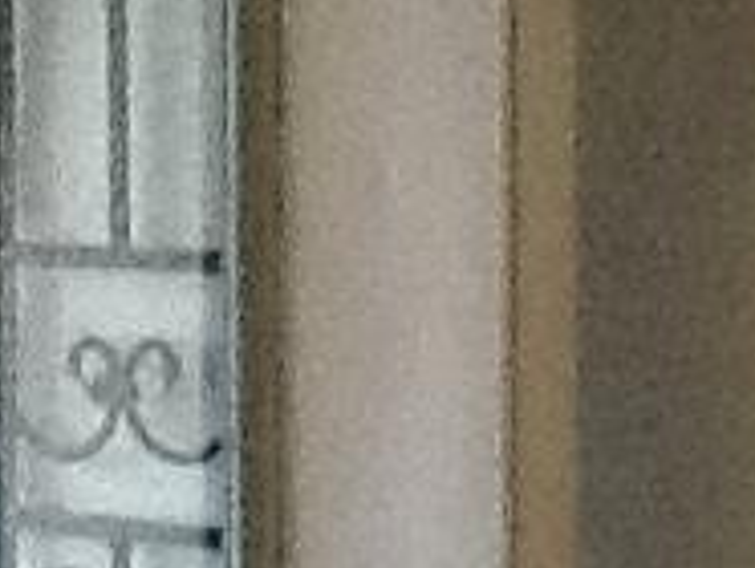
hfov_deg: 8.4
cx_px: 1372
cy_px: 548
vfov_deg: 6.5
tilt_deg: -4.8
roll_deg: -1.1
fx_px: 4957
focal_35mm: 227
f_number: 2.4
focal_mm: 2.03
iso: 200
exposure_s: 1/30
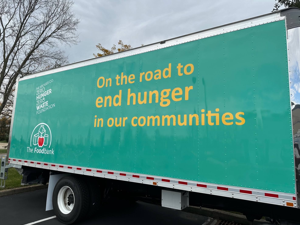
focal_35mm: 25
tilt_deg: +6.3
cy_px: 109
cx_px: 153
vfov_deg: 54.9
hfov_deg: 69.4
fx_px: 217
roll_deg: -0.6
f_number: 1.78
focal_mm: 6.86
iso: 80
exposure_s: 1/2353
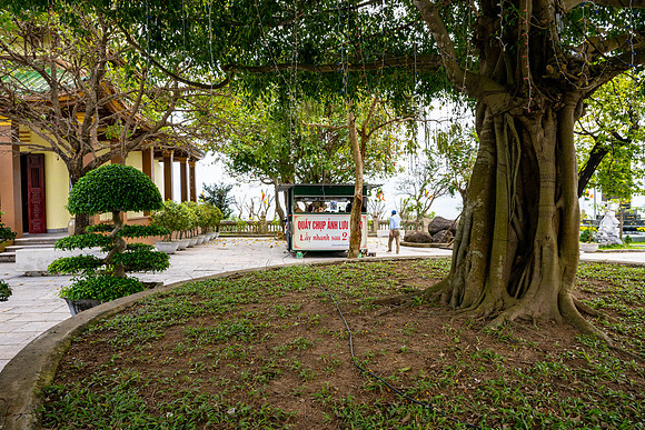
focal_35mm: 24
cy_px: 215
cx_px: 322
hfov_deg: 73.7
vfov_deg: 53.2
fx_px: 430
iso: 200
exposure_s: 1/320
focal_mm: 24
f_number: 8
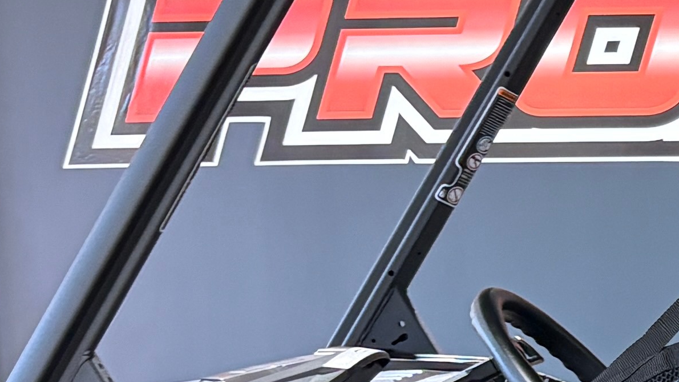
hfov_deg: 14.4
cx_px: 1101
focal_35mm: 136
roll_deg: +1.1
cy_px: 617
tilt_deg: -9.8
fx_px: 2448
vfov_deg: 8.7
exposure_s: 1/60
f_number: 1.6
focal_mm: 5.96
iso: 160
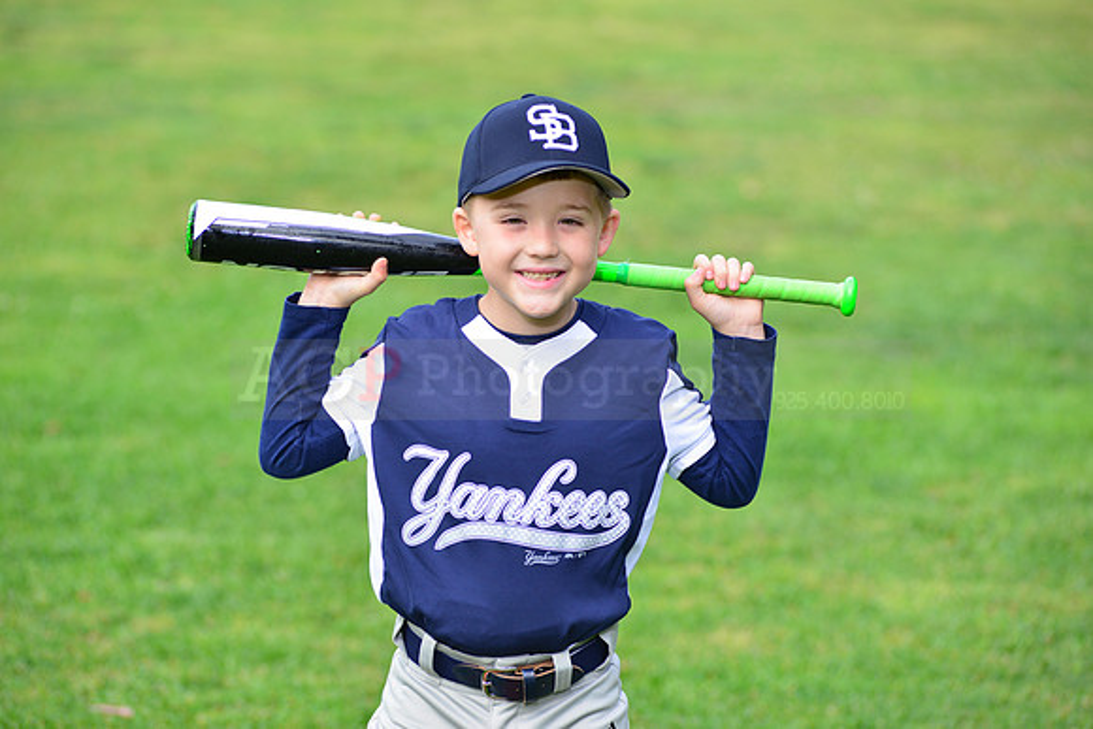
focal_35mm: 135
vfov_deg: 10.2
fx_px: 4100
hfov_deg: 15.2
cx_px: 546
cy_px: 364
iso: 320
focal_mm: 135
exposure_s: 1/200
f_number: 5.6
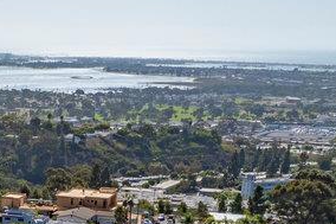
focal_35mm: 88
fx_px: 821
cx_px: -96
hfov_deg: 21.1
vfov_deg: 14.8
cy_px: 302
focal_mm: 12.29
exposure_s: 1/500
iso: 160
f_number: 2.8
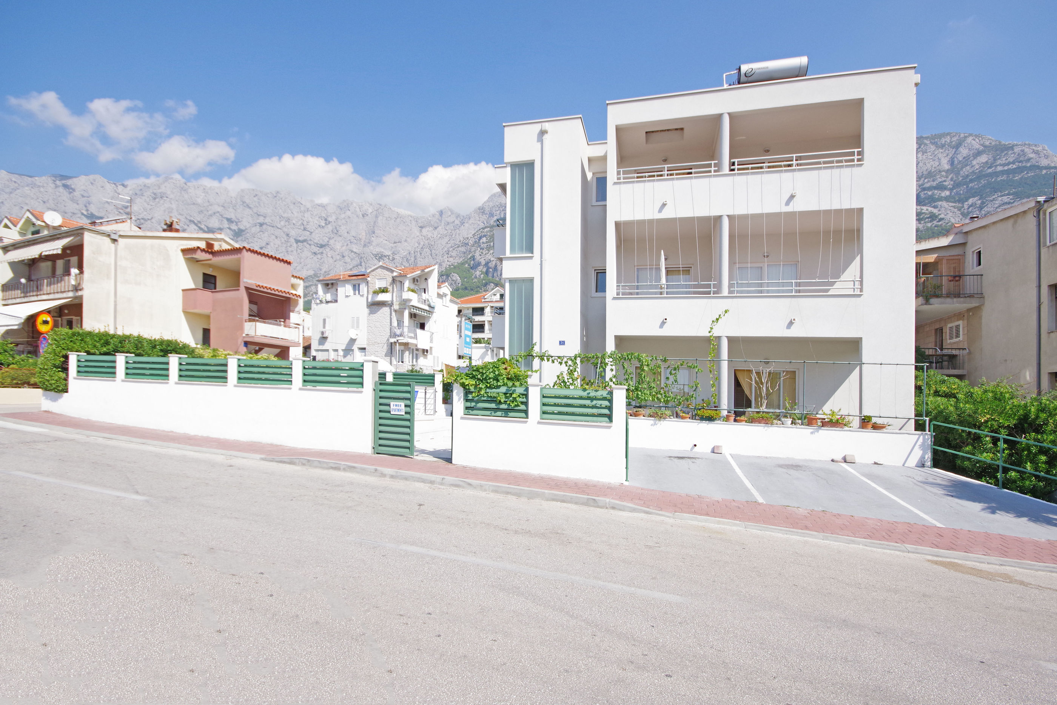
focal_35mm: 15
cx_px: 528
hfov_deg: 100.4
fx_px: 440
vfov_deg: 77.3
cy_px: 352
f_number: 9
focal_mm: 10
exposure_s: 1/400
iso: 400
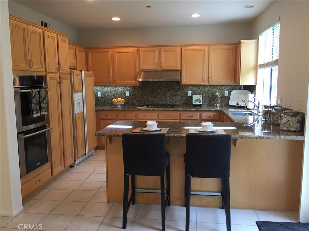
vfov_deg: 48.2
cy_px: 116
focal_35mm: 29
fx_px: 259
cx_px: 154
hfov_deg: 61.7
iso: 40
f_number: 2.2
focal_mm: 4.15
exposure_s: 1/15
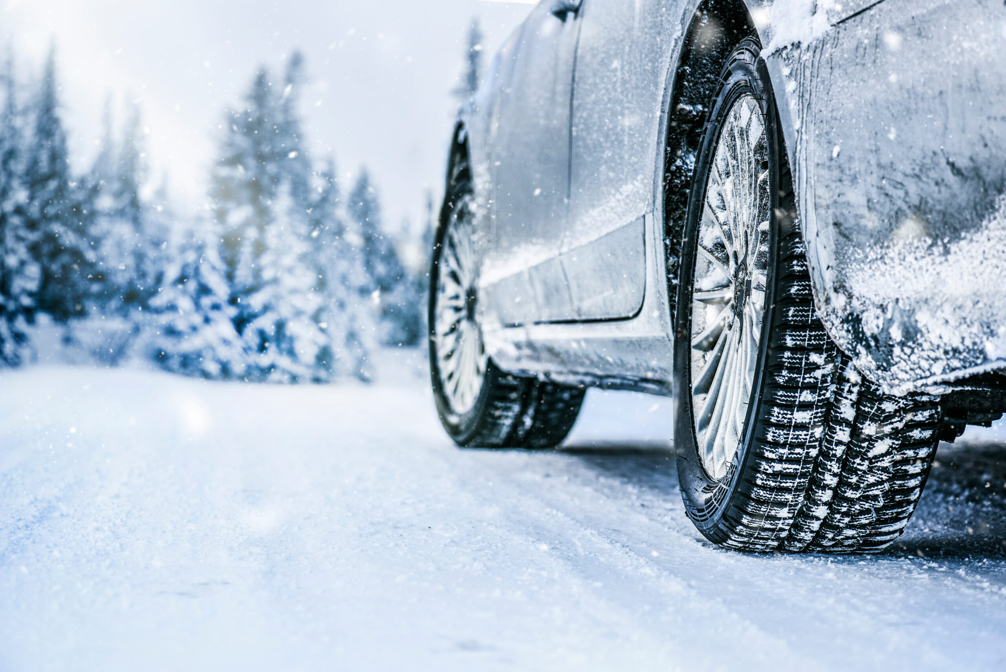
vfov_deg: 13.1
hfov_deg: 19.4
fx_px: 2935
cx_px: 503
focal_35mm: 105
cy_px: 336
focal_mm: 105
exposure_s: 1/125
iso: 400
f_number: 5.6
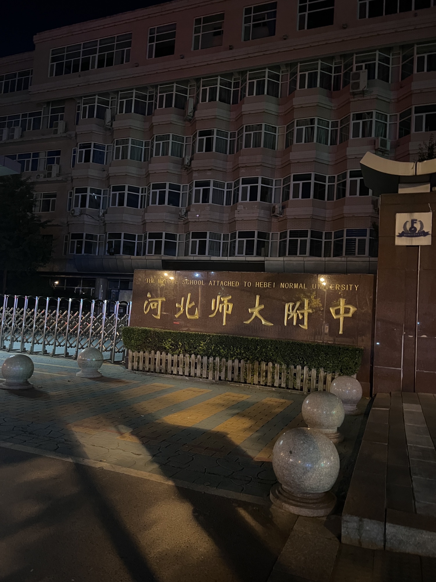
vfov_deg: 67.3
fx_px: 437
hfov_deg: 53.1
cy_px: 291
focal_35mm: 26
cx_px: 218
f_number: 1.5
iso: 1250
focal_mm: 5.7
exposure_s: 1/17
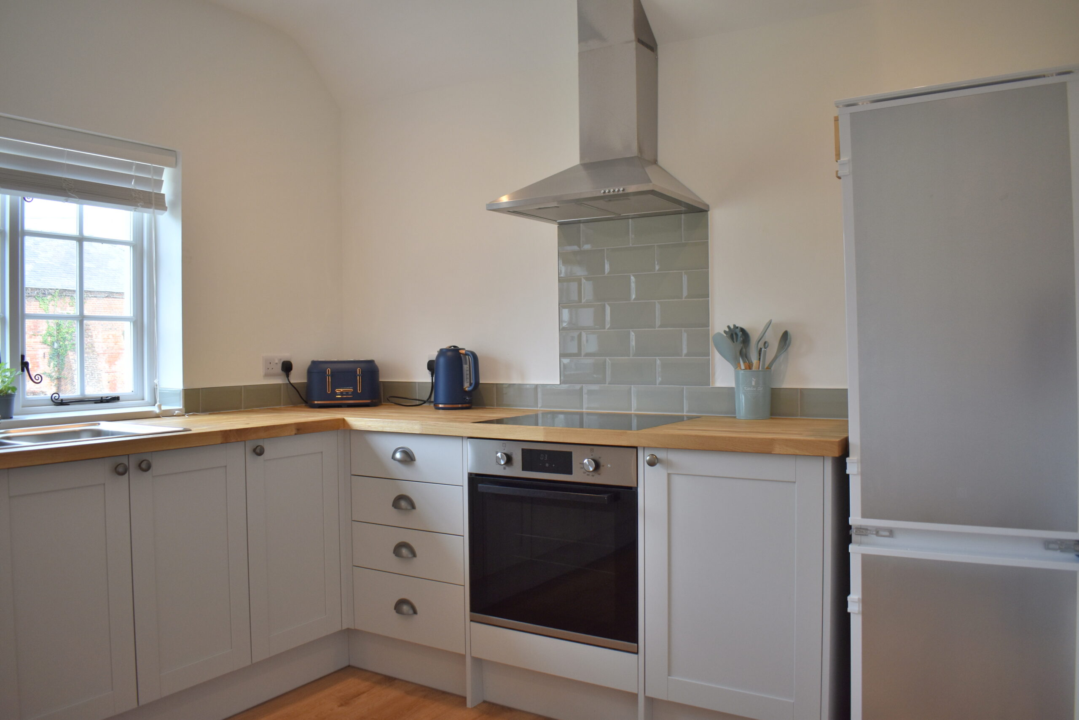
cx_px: 540
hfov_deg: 67.4
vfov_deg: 47.9
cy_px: 360
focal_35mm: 27
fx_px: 809
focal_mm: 18
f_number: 3.5
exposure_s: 1/250
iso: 400
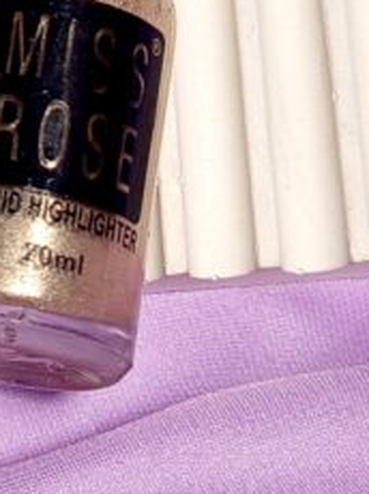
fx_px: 1638
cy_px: 90
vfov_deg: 17.0
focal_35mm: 115
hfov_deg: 12.5
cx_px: -90
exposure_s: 1/60
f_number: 1.7
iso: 324
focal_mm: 5.24
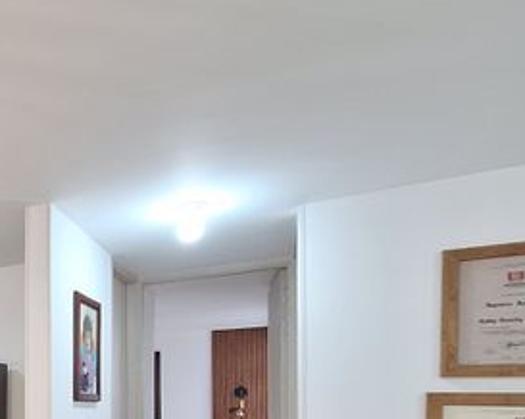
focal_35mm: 31
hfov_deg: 41.3
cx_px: -91
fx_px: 481
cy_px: 394
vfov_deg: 42.3
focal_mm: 1.74
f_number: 2.2
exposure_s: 1/30
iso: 200
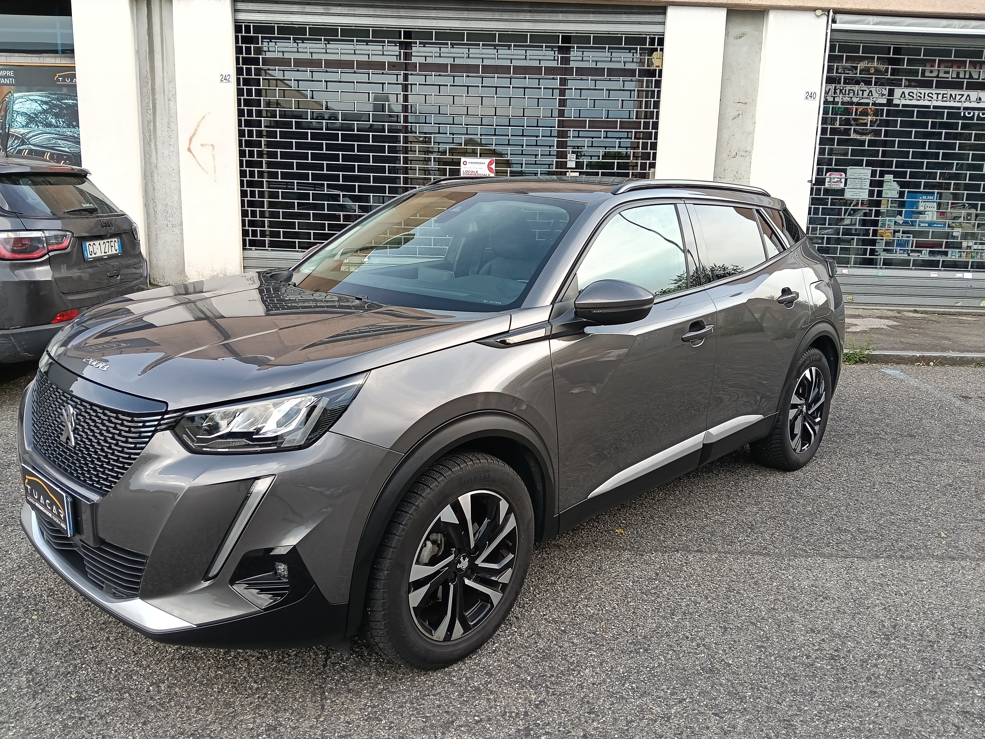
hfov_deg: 65.3
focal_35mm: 27
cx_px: 492
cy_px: 370
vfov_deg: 51.4
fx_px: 768
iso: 100
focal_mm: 3.98
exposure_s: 1/108
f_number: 1.8
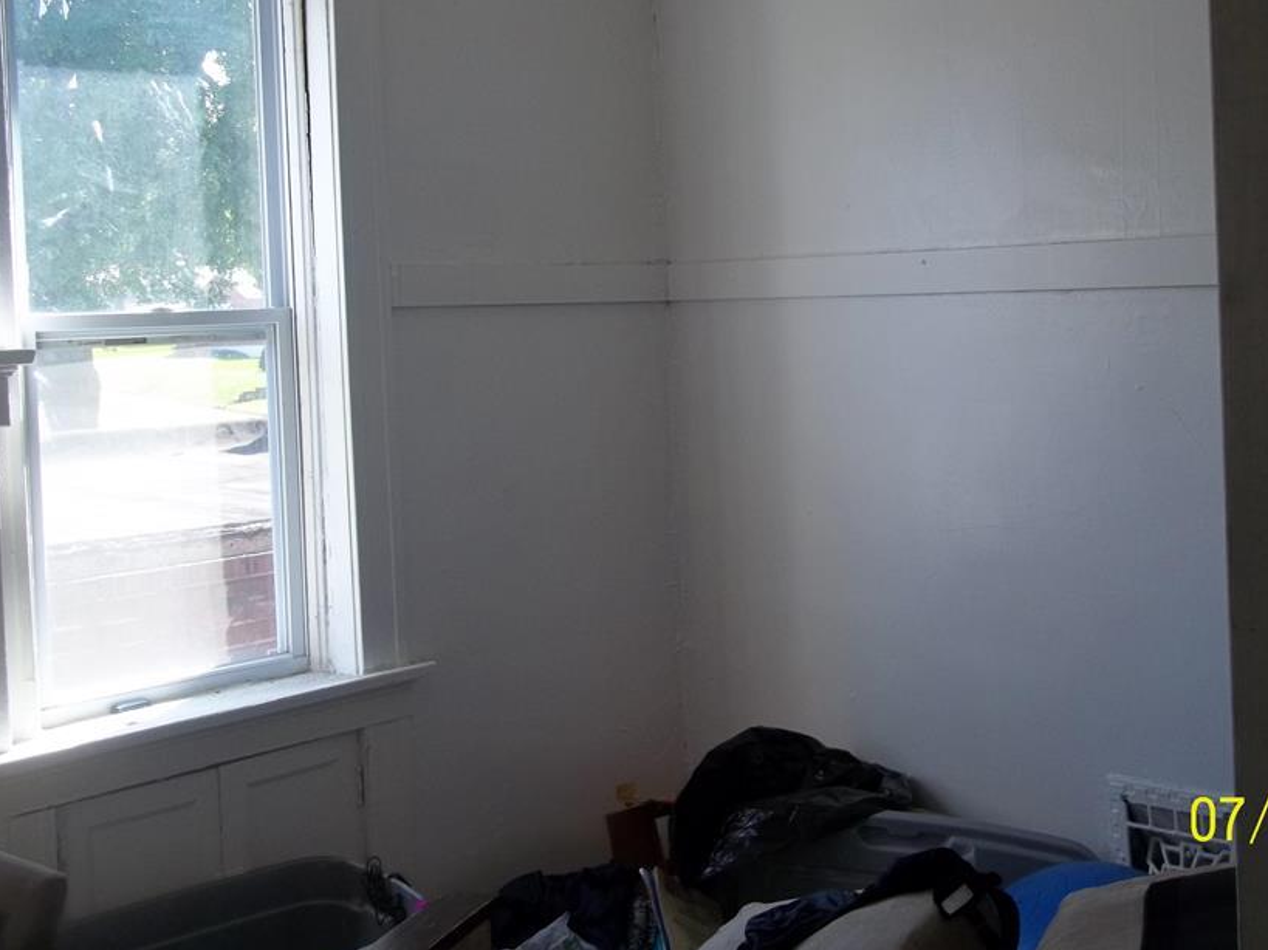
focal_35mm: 40
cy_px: 368
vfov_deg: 35.8
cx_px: 763
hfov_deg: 46.5
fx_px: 1465
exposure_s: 1/60
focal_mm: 5.7
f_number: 2.9
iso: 64
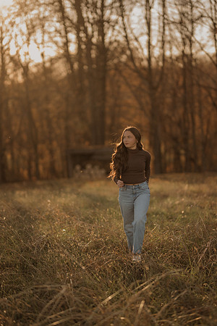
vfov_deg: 23.9
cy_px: 163
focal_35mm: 85
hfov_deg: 16.1
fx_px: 768
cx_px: 108
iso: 200
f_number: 1.4
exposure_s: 1/1600
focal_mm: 85
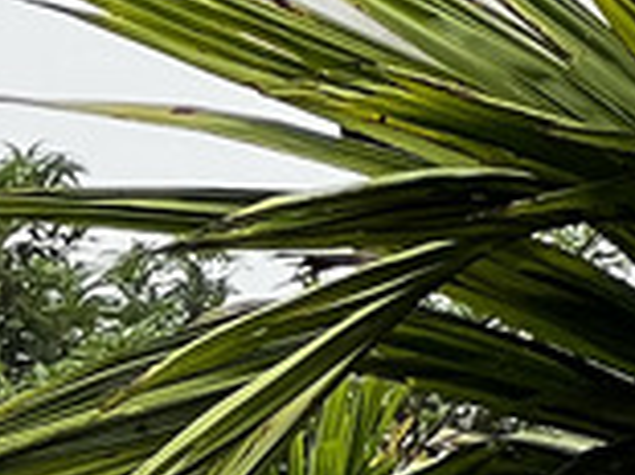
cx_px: -1540
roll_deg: +0.6
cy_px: 1679
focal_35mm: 596
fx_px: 10925
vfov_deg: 2.4
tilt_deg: +2.9
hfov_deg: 3.2
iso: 40
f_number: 2.8
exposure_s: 1/99
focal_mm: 9
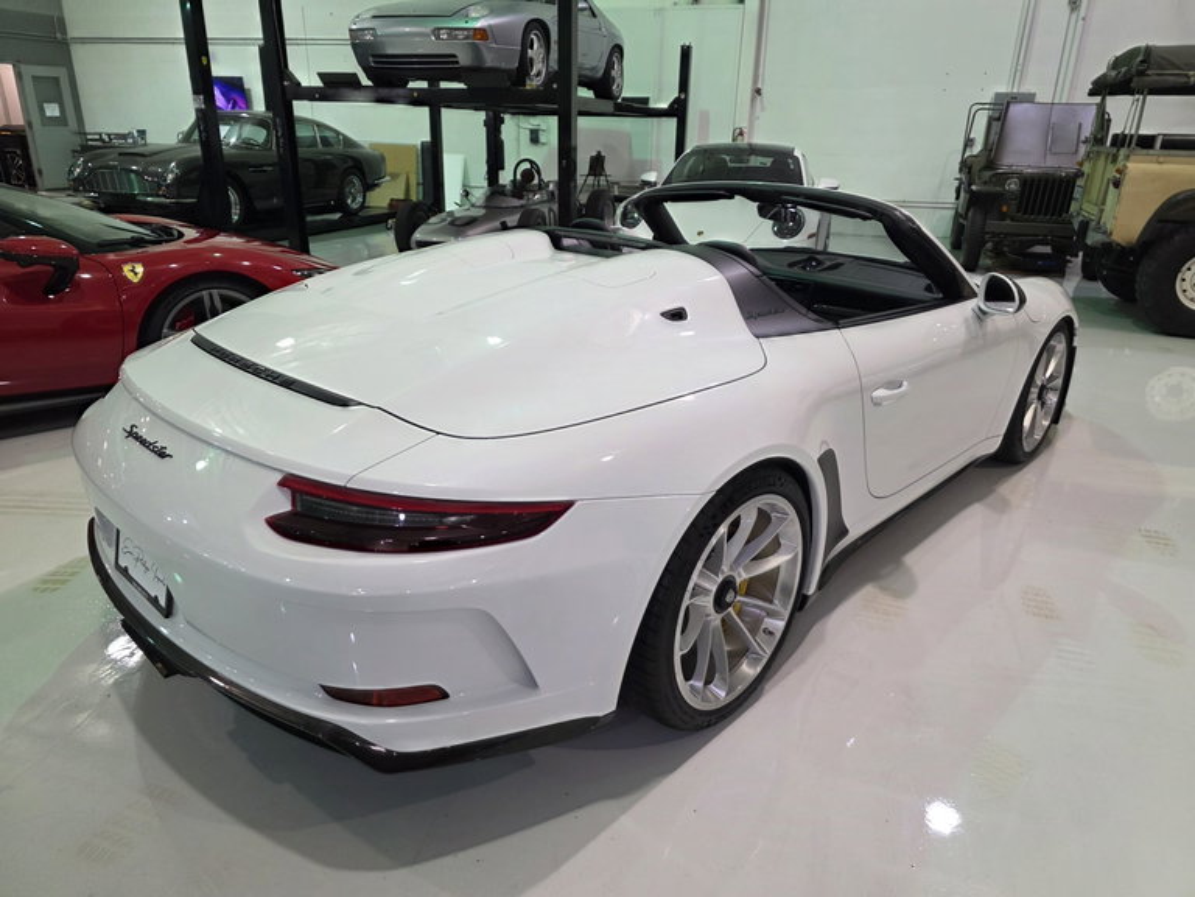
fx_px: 794
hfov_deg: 73.9
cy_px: 448
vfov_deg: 58.9
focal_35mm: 23
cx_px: 598
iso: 400
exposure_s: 1/120
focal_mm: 6.3
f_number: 1.7
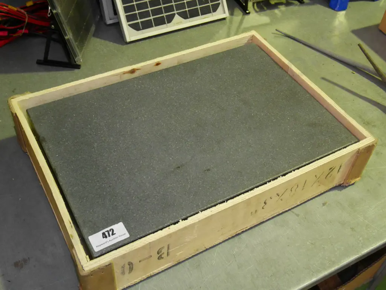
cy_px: 145
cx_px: 193
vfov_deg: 36.0
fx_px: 446
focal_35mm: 40
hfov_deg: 46.8
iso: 3200
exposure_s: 1/80
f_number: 4.6
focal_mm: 20
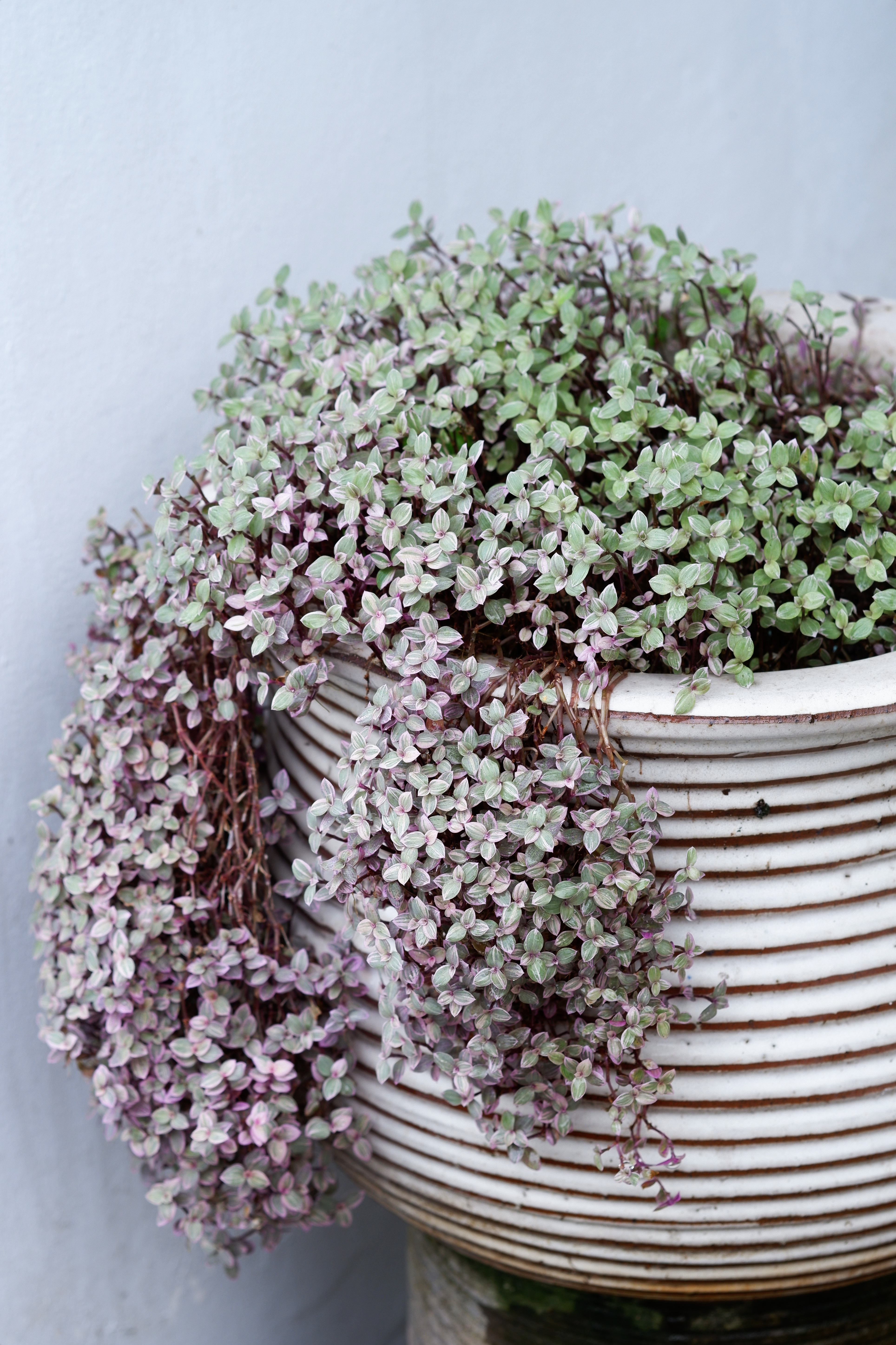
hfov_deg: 15.2
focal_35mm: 90
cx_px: 448
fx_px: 3360
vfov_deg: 22.6
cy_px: 672
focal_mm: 60
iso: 200
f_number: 5.6
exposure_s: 1/240
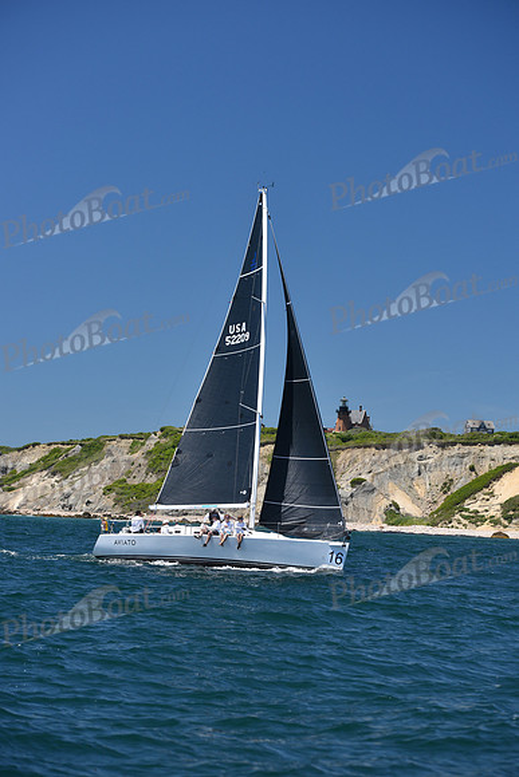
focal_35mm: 86
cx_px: 260
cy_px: 388
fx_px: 1858
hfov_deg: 15.9
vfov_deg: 23.6
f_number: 5
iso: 250
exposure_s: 1/800
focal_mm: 86
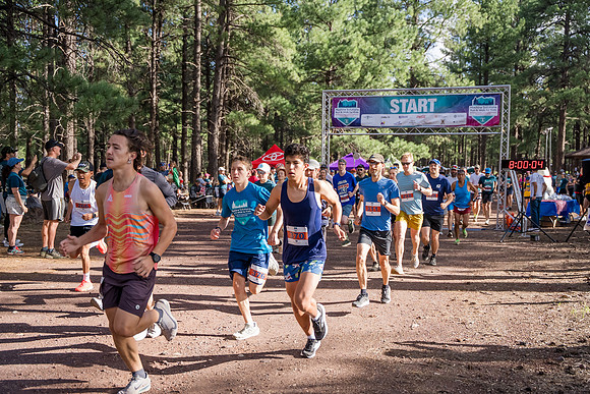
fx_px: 611
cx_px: 295
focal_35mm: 37
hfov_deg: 51.5
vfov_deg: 35.7
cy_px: 197
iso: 500
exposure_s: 1/2000
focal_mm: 37.3
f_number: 3.2
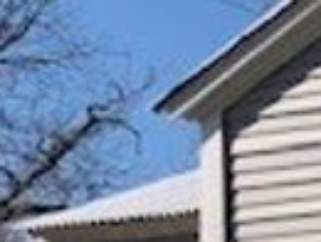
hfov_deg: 7.4
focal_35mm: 220
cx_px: 1094
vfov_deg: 6.4
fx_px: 2044
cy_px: 627
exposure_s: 1/2558
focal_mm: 3.99
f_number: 1.8
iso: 20
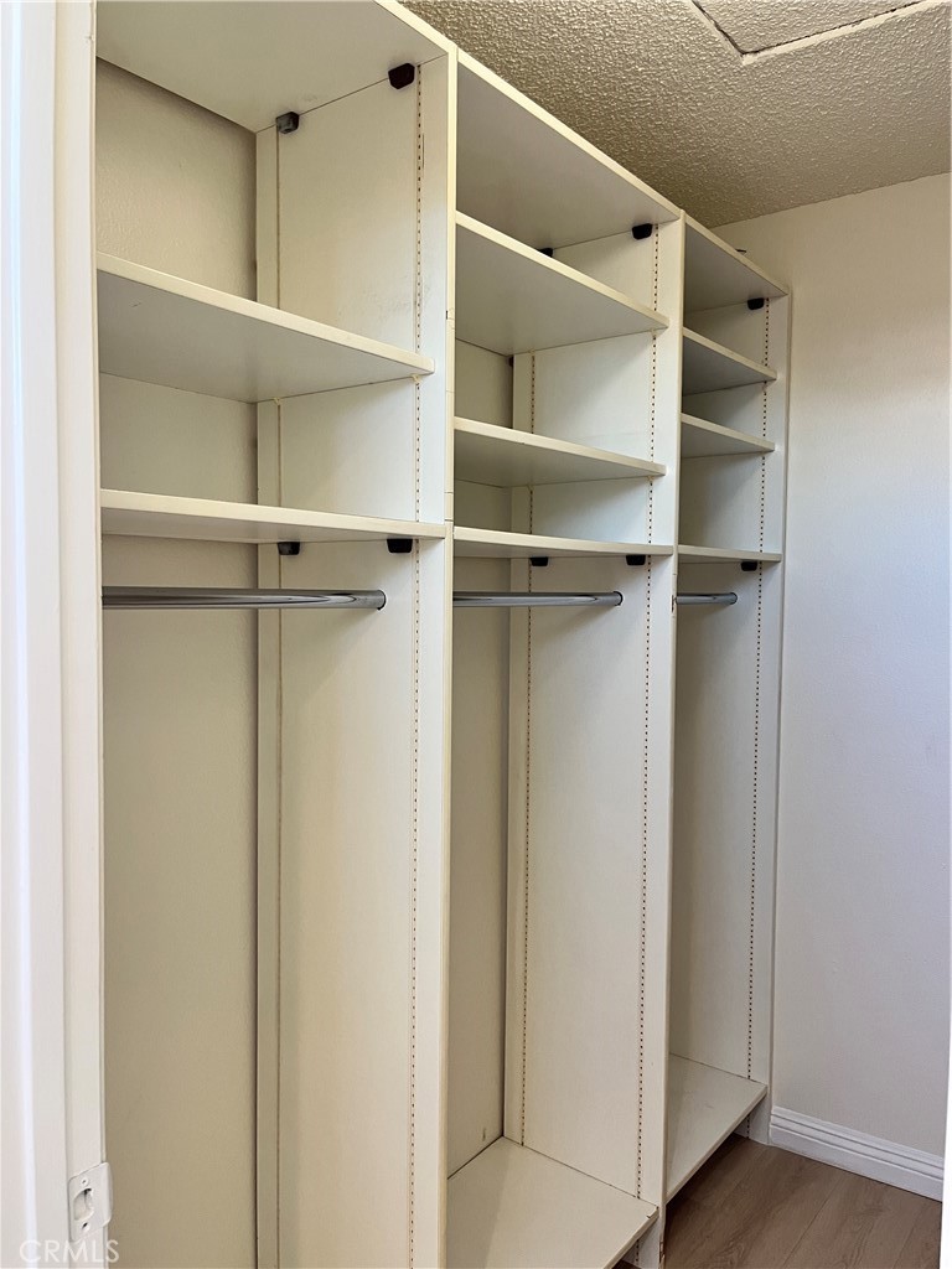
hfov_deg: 53.1
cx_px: 476
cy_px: 634
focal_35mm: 26
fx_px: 953
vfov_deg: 67.3
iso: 125
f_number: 1.6
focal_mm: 5.1
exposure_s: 1/60
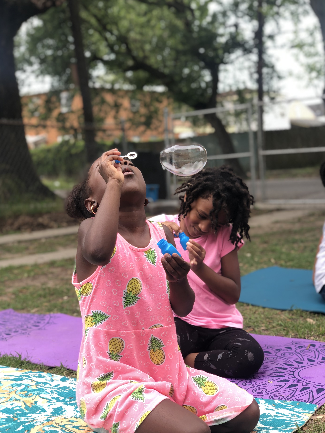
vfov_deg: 33.8
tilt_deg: -3.3
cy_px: 210
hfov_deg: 25.7
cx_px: 168
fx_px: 713
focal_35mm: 57
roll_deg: +4.1
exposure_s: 1/128
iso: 16
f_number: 2.4
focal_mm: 6
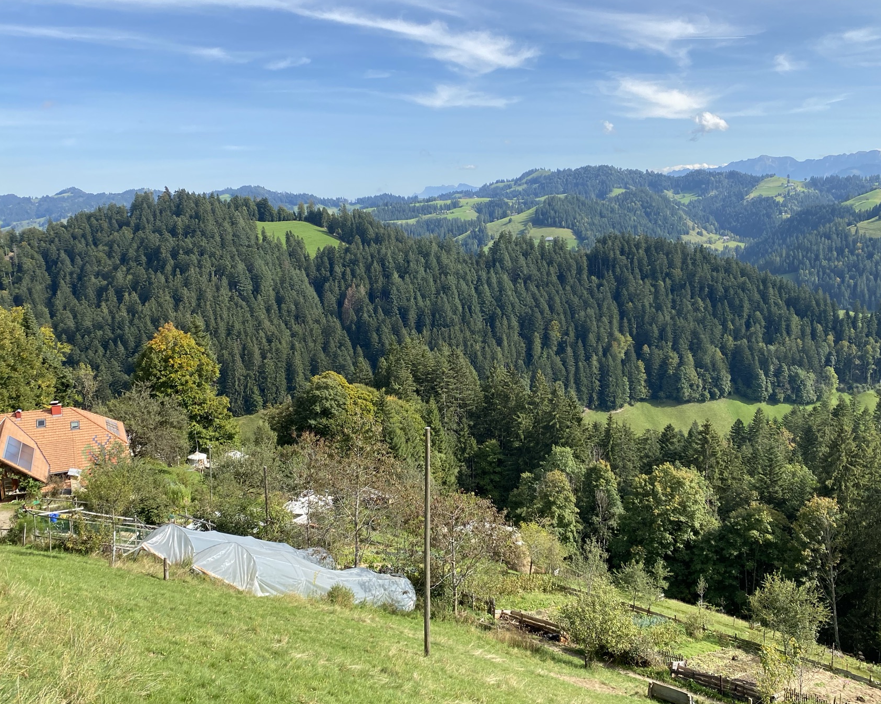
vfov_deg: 47.1
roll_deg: +1.0
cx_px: 486
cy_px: 362
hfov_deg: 57.1
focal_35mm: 31
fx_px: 808
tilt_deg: -10.8
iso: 32
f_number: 1.8
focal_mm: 4.25
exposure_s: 1/1996
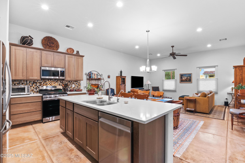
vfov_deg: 73.7
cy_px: 82
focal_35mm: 16
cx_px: 122
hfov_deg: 96.8
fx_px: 109
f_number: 22
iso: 800
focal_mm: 16
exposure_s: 1.3
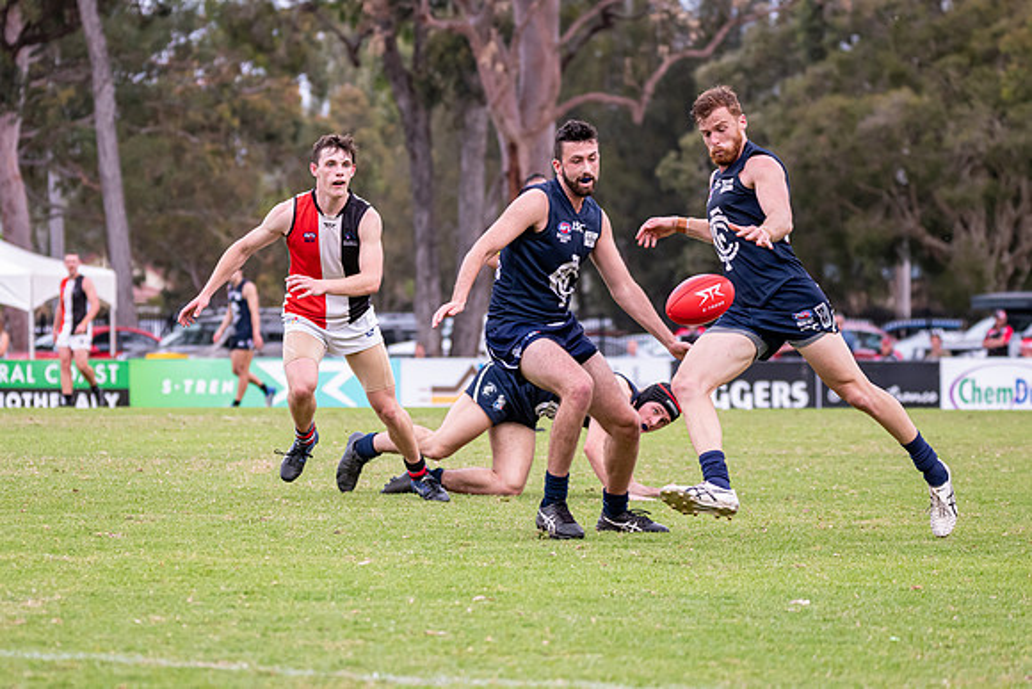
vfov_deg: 5.7
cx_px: 424
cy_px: 355
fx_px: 6876
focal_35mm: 240
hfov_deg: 8.6
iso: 1250
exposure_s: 1/1250
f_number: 6.3
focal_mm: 180
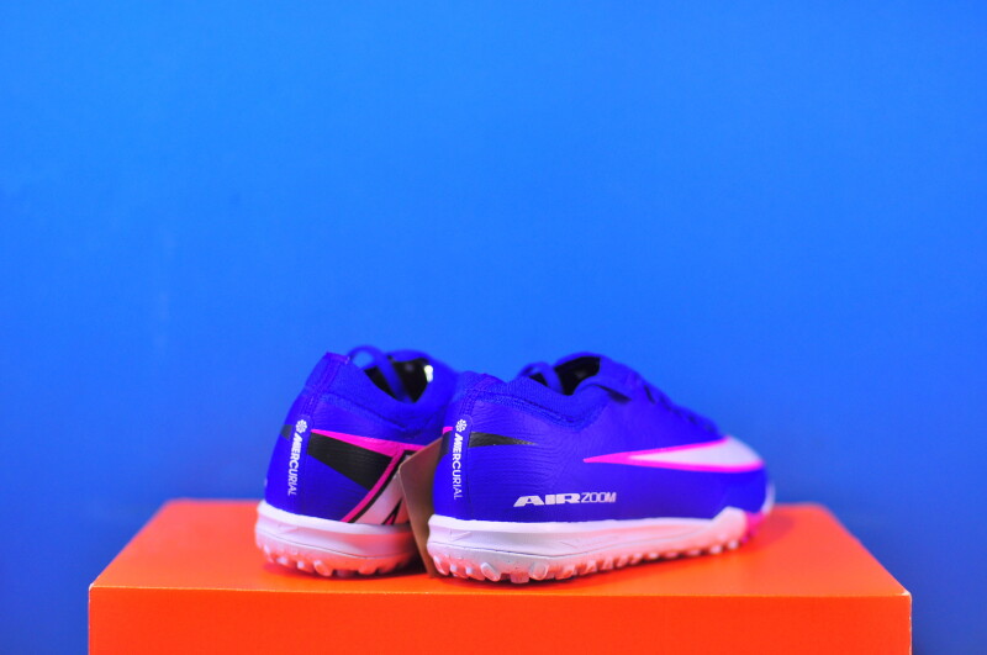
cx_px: 494
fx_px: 2053
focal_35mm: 75
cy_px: 328
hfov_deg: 27.0
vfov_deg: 18.1
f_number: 2
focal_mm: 50
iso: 250
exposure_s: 1/320
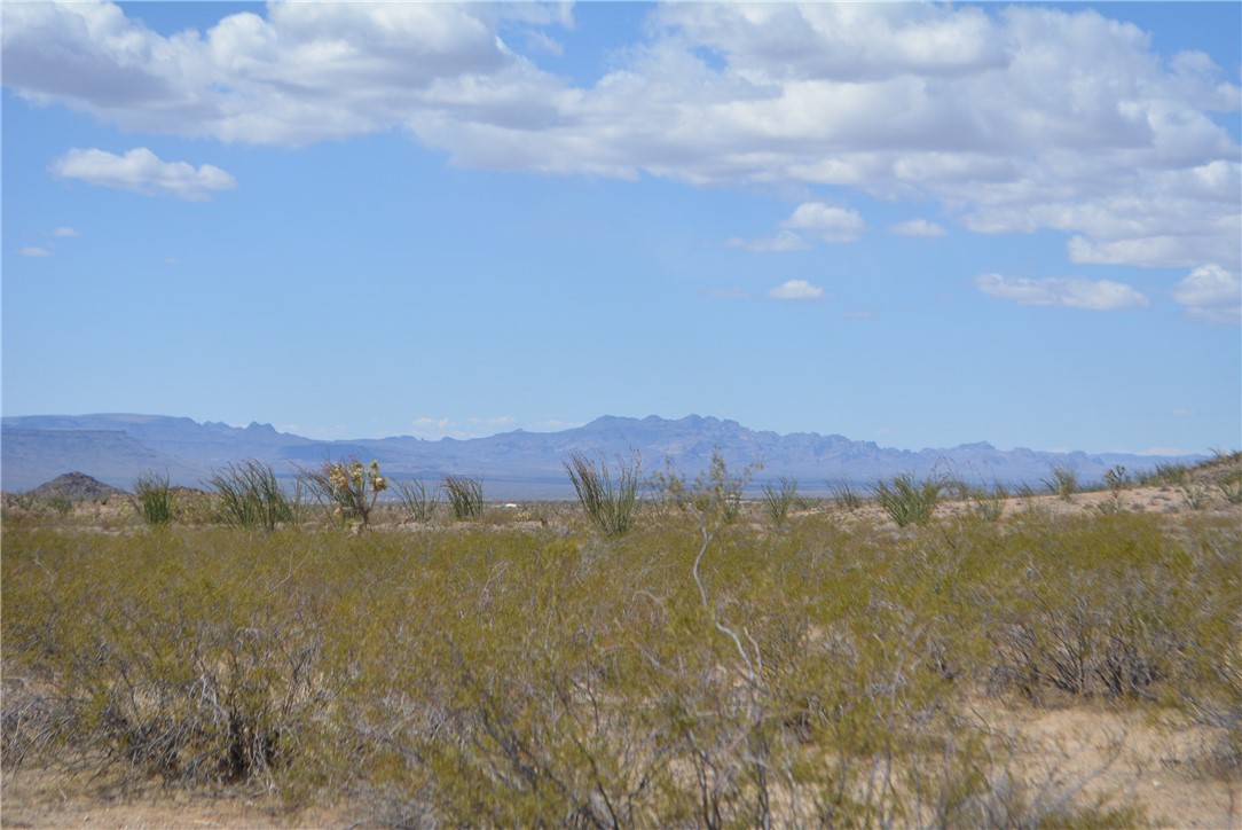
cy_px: 415
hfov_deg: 24.6
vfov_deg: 16.6
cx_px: 621
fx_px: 2848
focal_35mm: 82
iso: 400
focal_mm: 55
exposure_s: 1/2000
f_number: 7.1
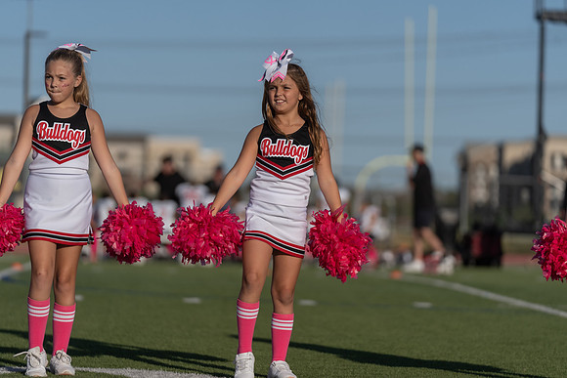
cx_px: 284
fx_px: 2851
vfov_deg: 7.6
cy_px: 189
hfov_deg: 11.4
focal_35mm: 181
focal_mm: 181
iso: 100
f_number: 2.8
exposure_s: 1/4000
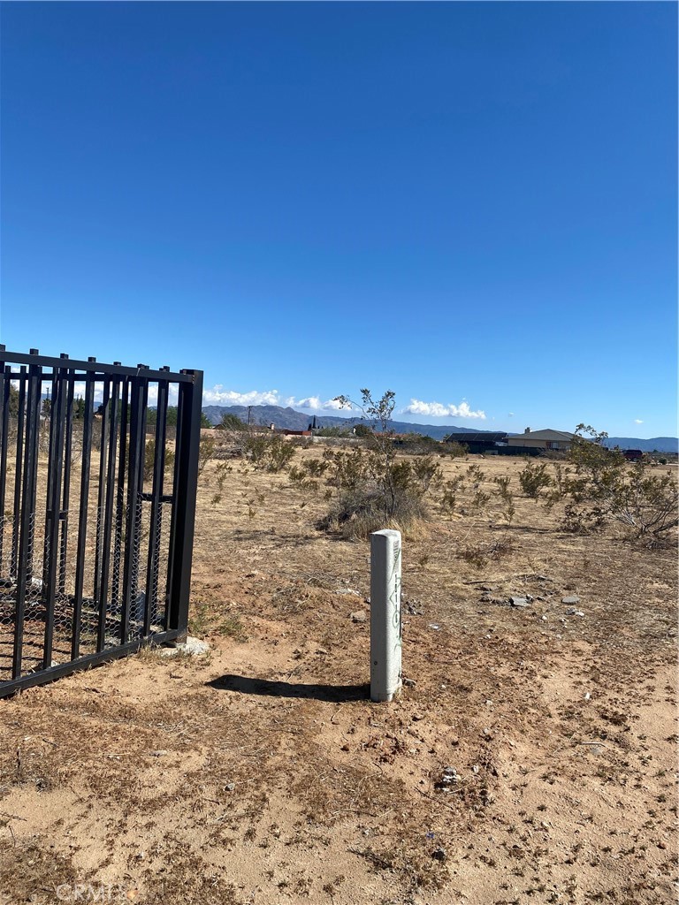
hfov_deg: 53.1
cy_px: 452
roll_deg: -3.3
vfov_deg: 67.3
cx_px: 340
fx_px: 680
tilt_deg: -1.3
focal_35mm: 26
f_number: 1.8
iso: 32
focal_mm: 4.25
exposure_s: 1/3497
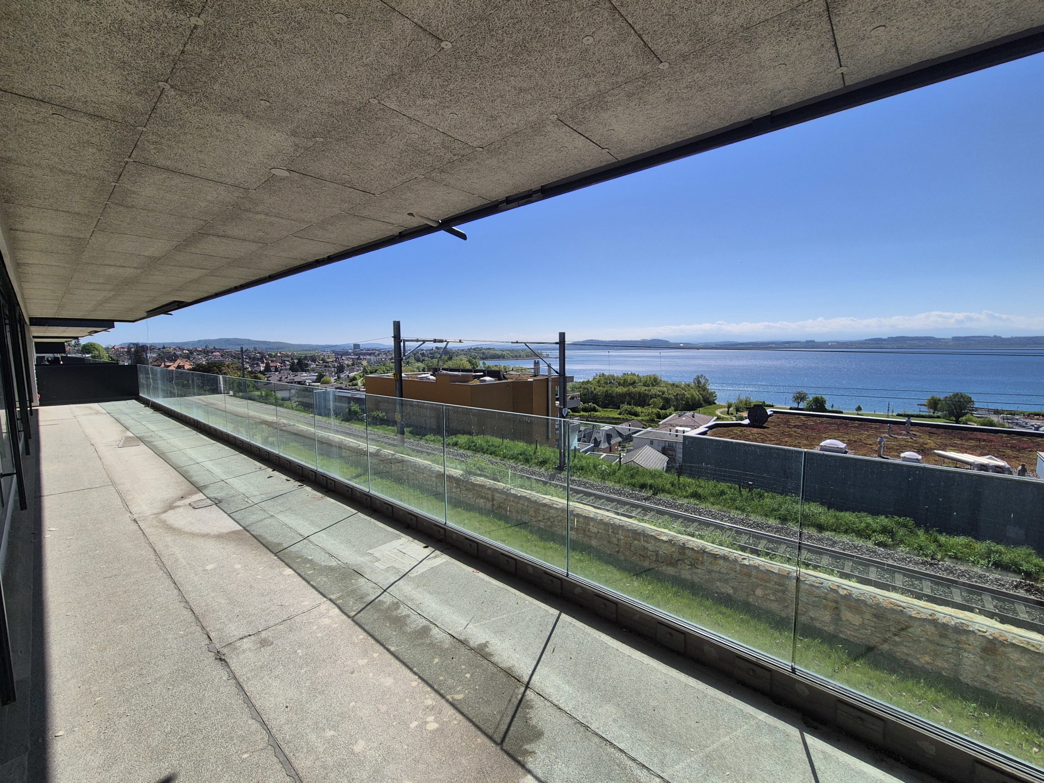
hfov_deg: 106.2
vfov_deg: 89.9
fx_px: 392
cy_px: 392
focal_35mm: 13
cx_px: 522
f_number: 2.2
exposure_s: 1/4024
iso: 50
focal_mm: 2.2
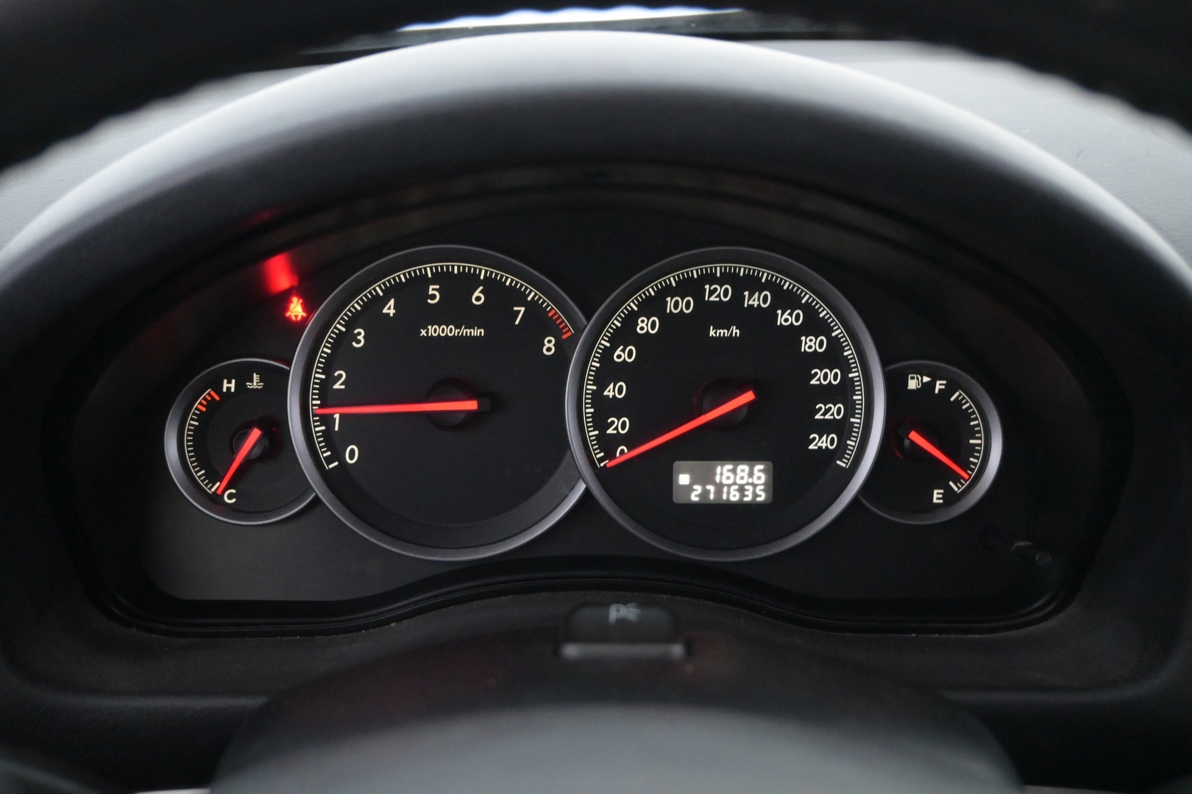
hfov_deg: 51.3
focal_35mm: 38
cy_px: 397
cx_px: 596
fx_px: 1242
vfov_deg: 35.5
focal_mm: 25
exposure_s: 1/40
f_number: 4.2
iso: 4500
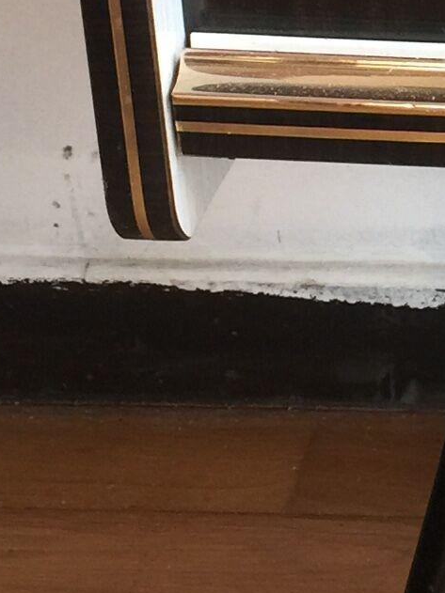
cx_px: 778
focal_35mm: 150
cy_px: -147
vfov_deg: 12.8
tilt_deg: -24.8
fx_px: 2572
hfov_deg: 9.5
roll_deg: +0.6
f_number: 2.2
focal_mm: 4.15
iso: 50
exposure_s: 1/33
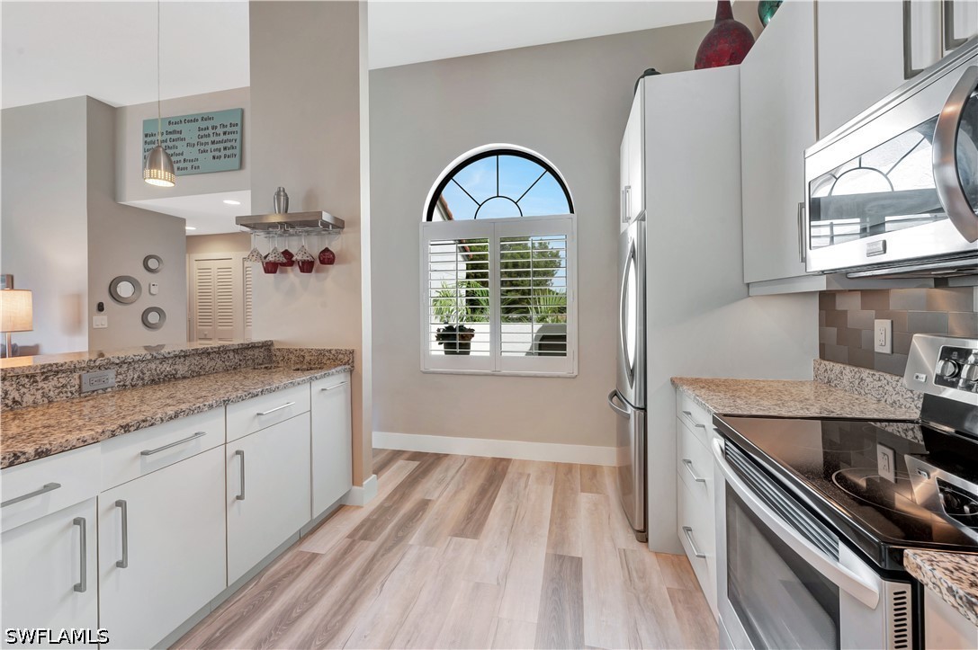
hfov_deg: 104.3
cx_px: 489
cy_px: 325
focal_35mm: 14
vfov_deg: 81.1
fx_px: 380
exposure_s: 1/6
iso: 200
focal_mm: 14
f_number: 11
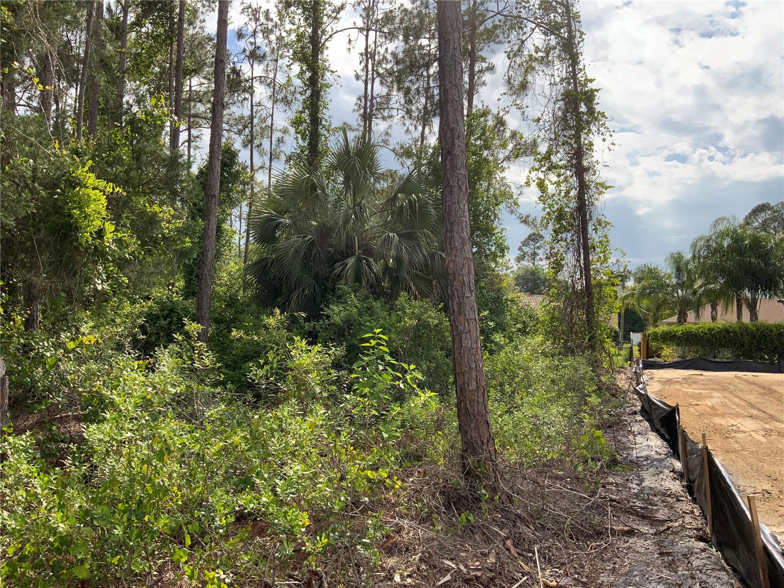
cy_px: 294
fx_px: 657
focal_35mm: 29
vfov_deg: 48.2
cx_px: 392
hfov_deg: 61.7
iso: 16
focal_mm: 3
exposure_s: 1/1848
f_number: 1.8
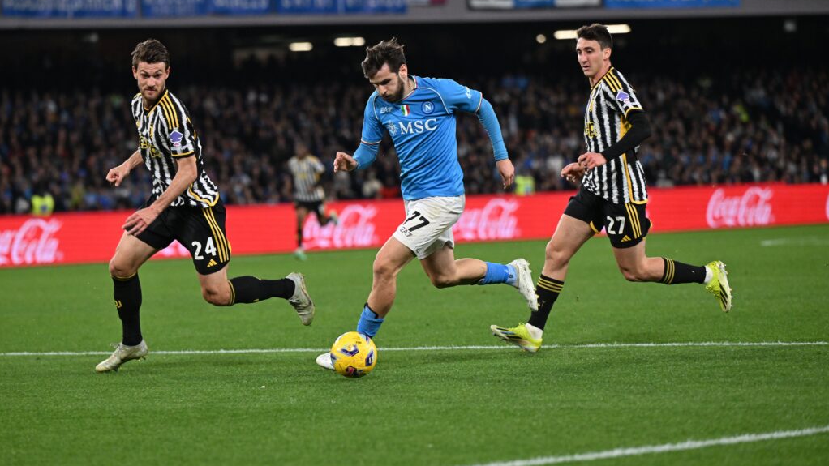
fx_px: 4616
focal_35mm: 210
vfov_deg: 5.8
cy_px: 200
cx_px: 414
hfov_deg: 10.3
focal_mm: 200
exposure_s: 1/1250
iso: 3200
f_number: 4
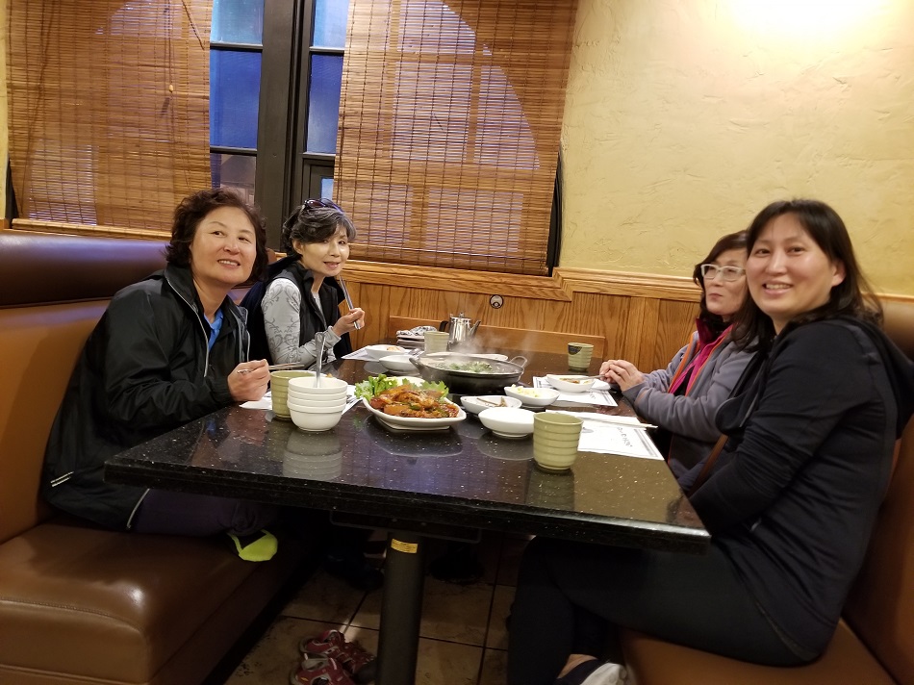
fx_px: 686
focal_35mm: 26
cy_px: 342
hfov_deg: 67.3
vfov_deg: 53.0
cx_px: 457
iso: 200
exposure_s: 1/17
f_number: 1.7
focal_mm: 4.3
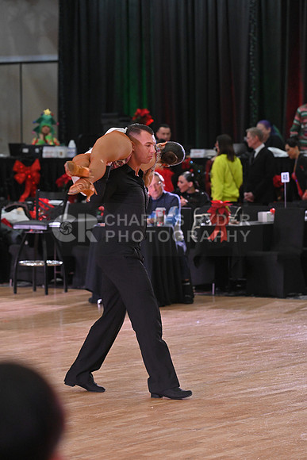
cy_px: 230
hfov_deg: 8.9
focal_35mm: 155
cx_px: 154
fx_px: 1981
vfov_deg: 13.2
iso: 3200
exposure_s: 1/400
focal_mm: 155
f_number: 5.6
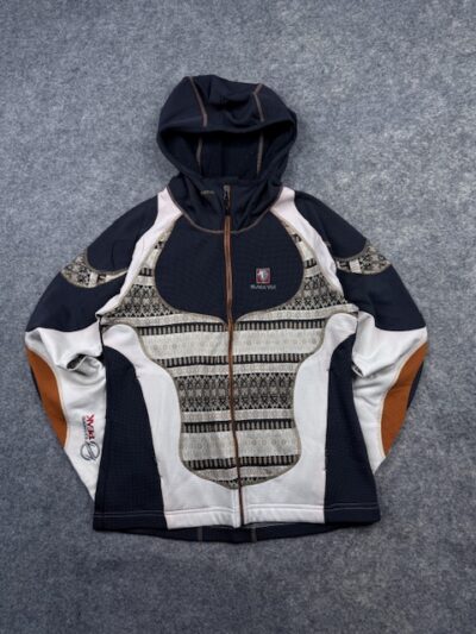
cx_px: 238
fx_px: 440
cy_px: 317
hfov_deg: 56.8
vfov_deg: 71.6
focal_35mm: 24
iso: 64
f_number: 1.78
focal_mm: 6.76
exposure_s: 1/287
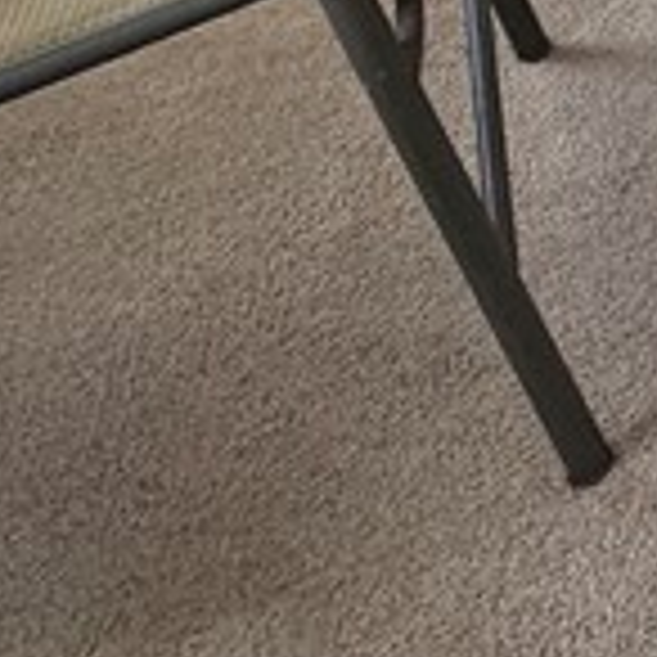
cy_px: -1040
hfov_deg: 13.4
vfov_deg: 13.2
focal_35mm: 87
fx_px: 1868
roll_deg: -2.4
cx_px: 1656
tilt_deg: -3.0
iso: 320
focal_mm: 2.22
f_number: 2.2
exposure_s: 1/94
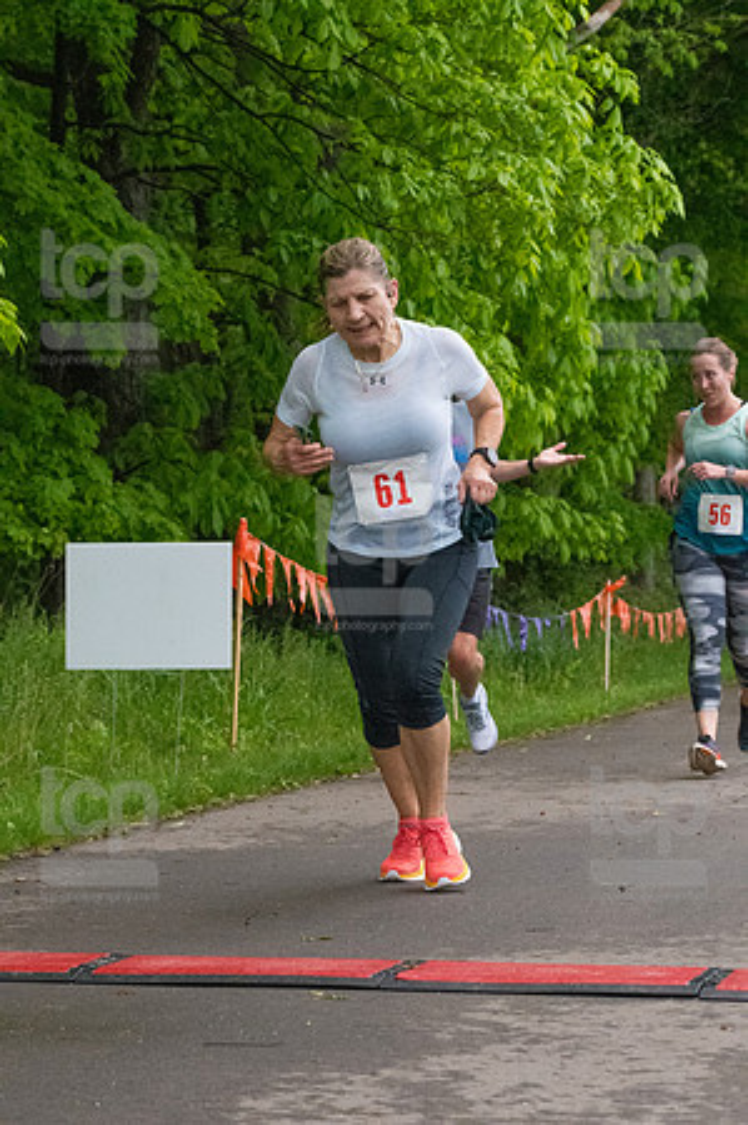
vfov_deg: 19.5
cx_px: 374
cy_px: 562
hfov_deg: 13.0
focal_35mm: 105
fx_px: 3280
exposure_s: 1/1250
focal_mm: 70
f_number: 5.6
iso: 6400
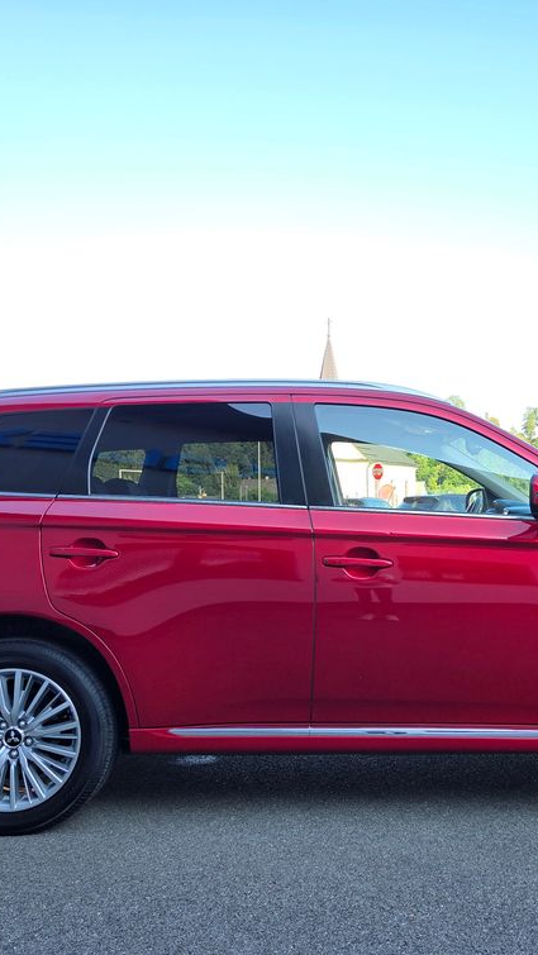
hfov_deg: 34.3
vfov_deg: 58.0
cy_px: 478
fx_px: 862
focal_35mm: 34
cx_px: 368
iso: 80
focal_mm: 5.4
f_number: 1.8
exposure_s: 1/657
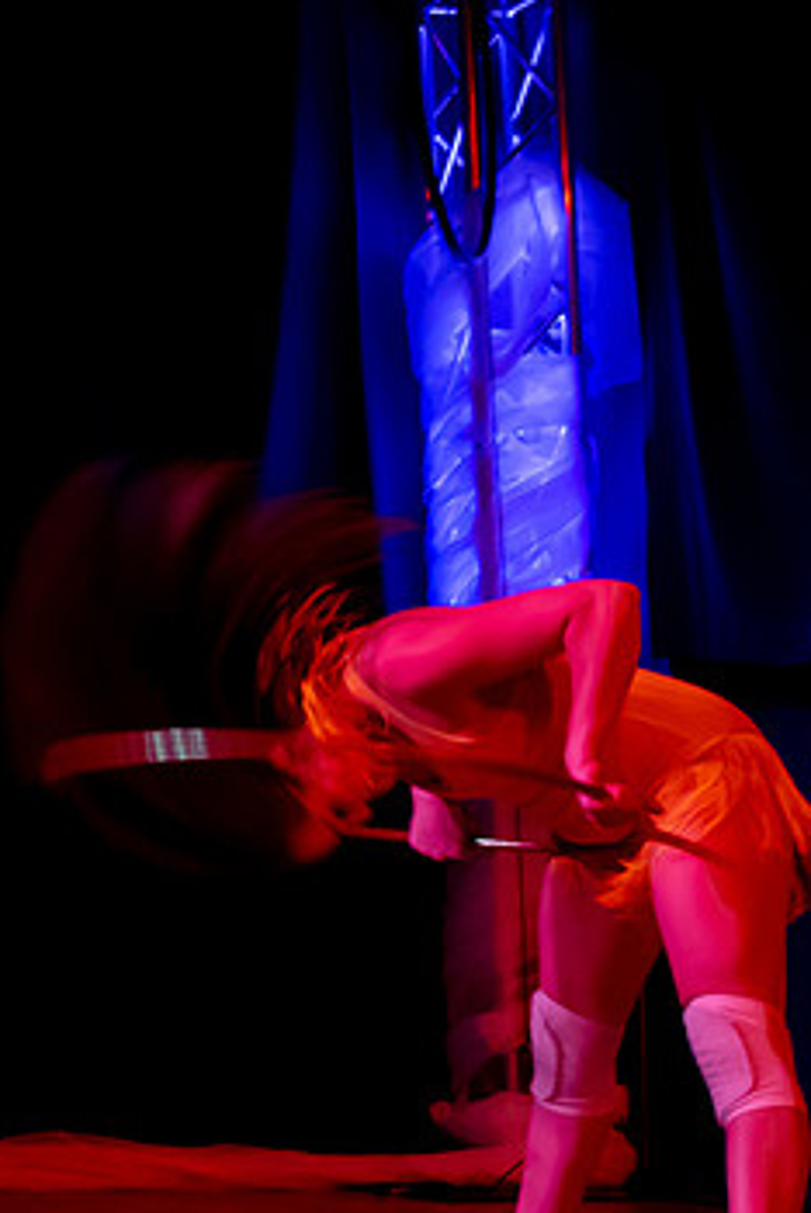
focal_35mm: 98
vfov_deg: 20.8
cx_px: -773
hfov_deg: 12.4
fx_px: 3305
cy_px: 483
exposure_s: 1/160
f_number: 2.8
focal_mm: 28
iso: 3200
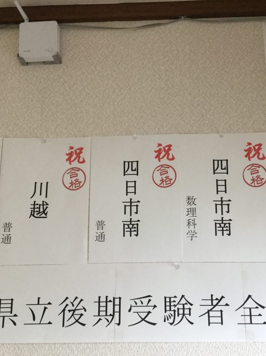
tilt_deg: +13.3
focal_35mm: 42
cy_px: 178
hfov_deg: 34.3
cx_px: 146
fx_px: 431
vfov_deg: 44.8
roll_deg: +1.3
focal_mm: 3.3
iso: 80
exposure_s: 1/30
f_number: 2.4
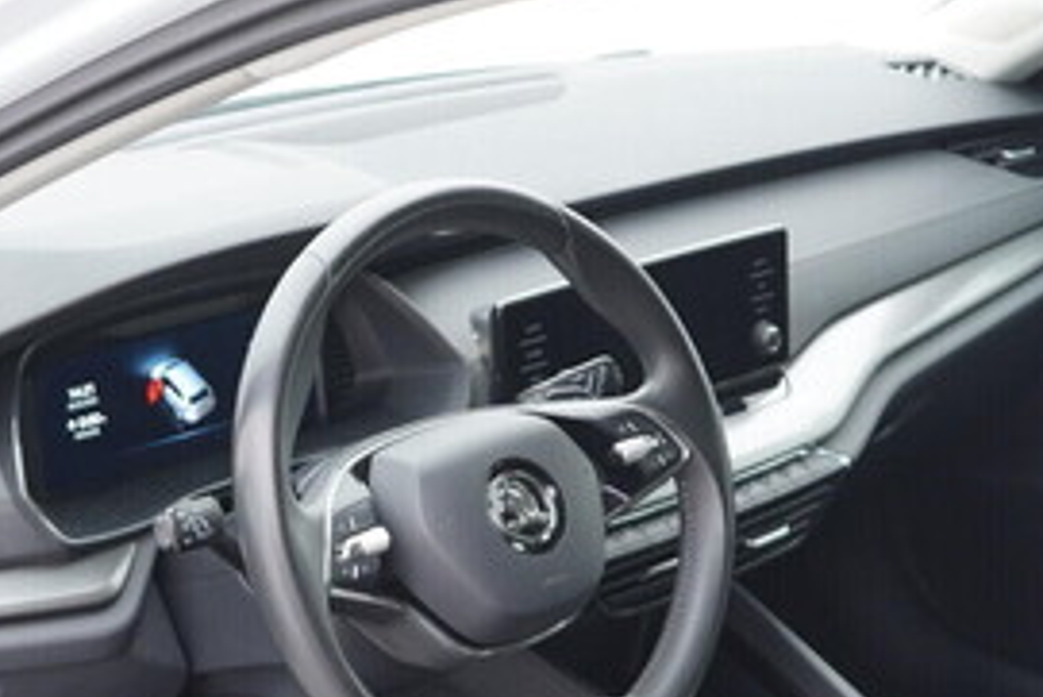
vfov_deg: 18.4
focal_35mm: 73
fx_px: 2116
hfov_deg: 27.4
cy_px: 630
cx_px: 281
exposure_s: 1/40
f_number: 2.8
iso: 250
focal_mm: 24
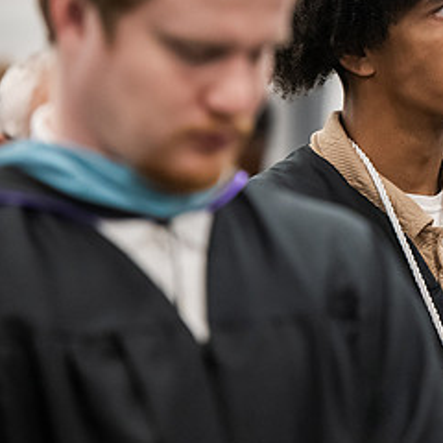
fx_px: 5198
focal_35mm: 359
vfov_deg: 4.9
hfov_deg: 4.9
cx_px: 504
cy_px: 132
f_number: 3.2
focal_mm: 175
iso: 4000
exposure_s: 1/200
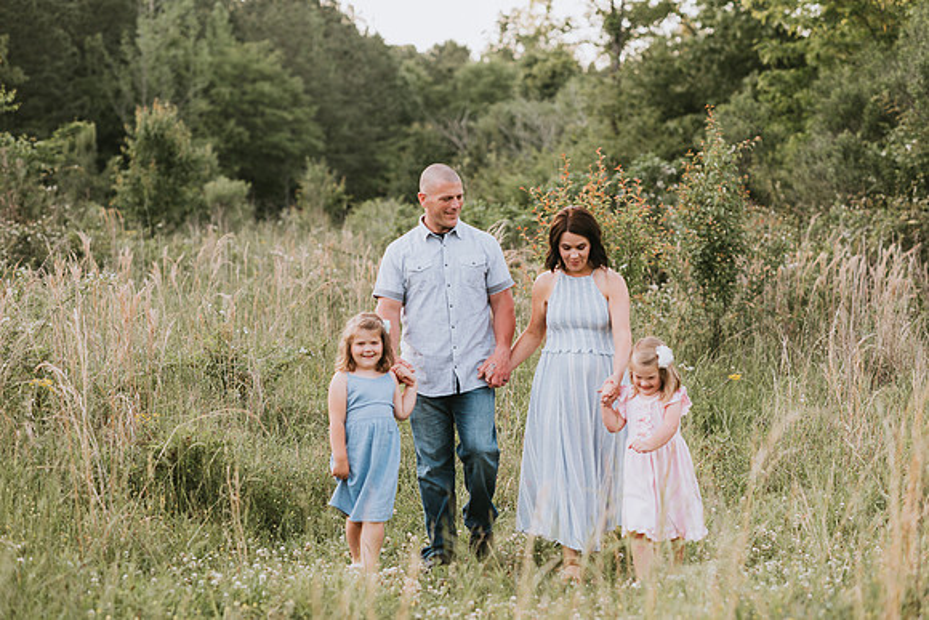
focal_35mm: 85
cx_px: 464
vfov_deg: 16.1
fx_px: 2194
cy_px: 310
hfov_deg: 23.9
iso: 200
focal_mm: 85
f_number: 2.5
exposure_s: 1/400
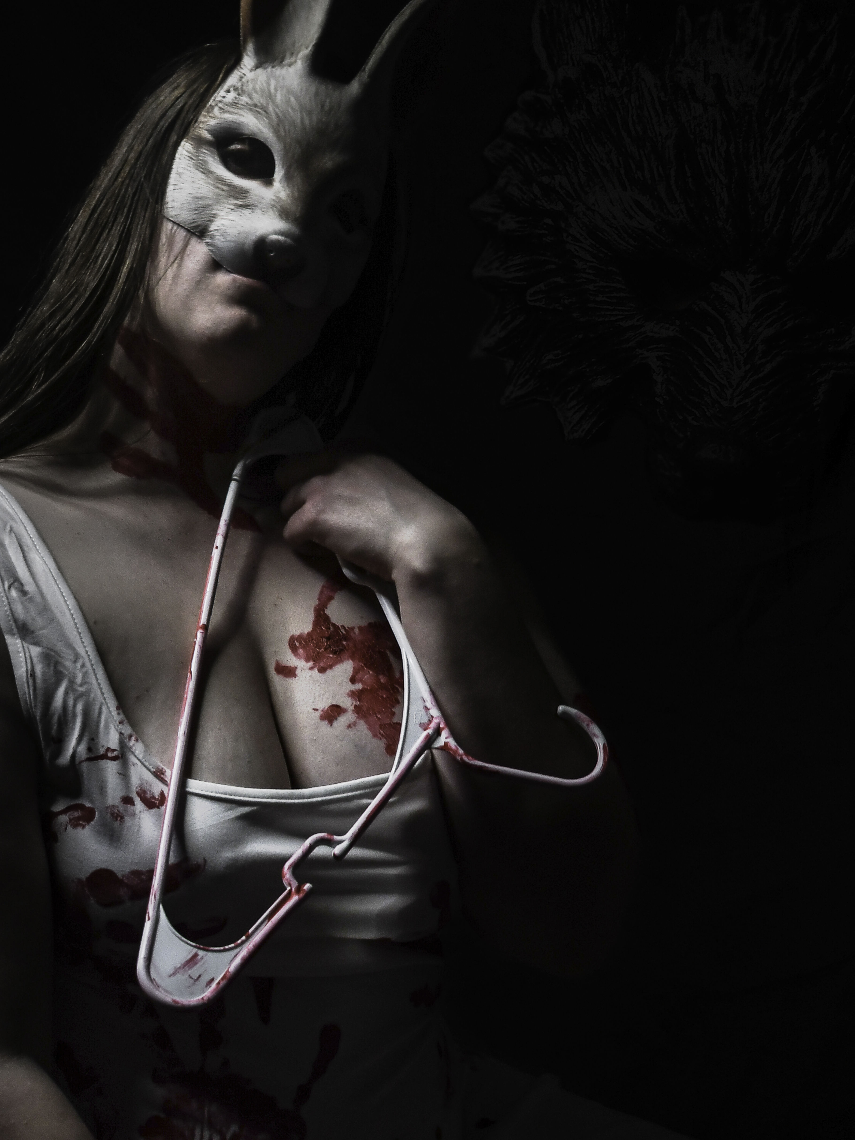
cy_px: 499
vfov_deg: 55.2
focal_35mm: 33
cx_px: 431
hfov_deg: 42.9
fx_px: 1087
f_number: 4.5
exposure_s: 1/6
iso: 500
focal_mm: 20
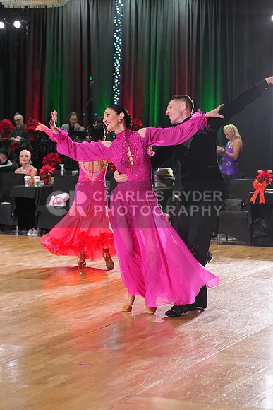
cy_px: 205
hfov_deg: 14.3
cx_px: 136
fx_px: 1091
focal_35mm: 96
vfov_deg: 21.2
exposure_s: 1/200
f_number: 4
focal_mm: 96
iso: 3200
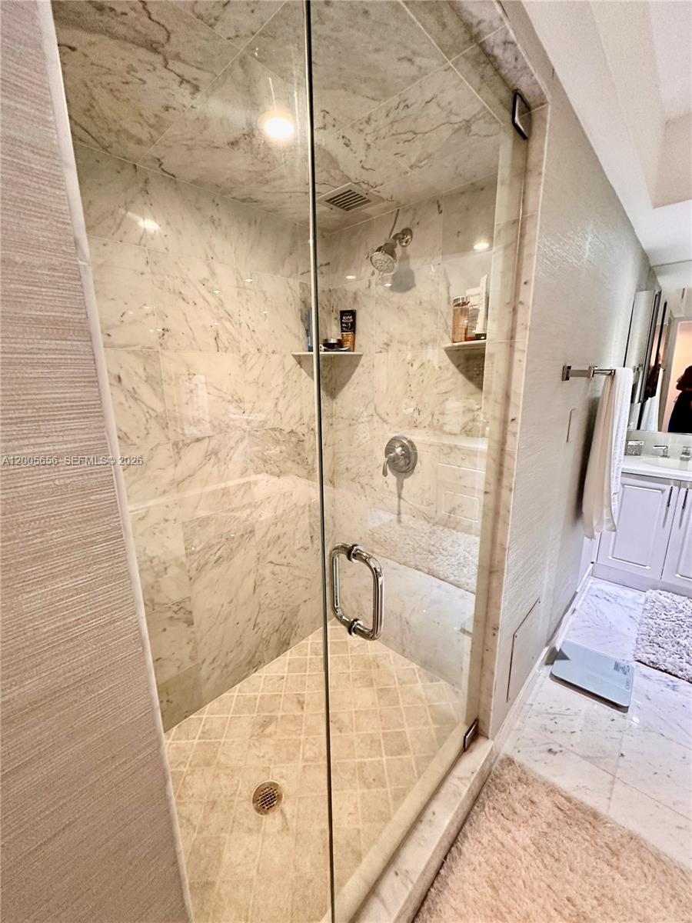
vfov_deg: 102.1
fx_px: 373
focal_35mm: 14
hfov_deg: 85.7
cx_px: 346
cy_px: 462
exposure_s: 1/60
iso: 320
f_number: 2.2
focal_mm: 2.22
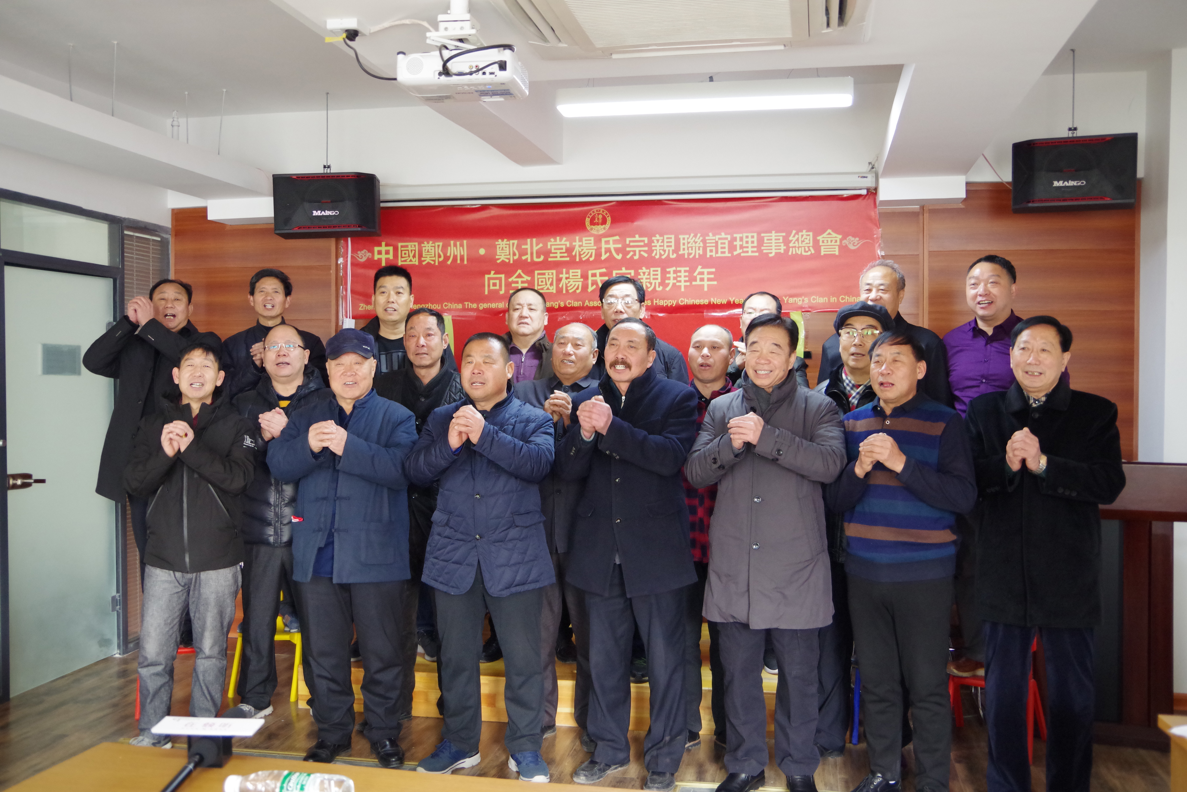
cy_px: 396
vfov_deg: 41.7
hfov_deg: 59.5
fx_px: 1039
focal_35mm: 32
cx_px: 594
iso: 1600
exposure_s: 1/50
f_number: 4
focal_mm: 21
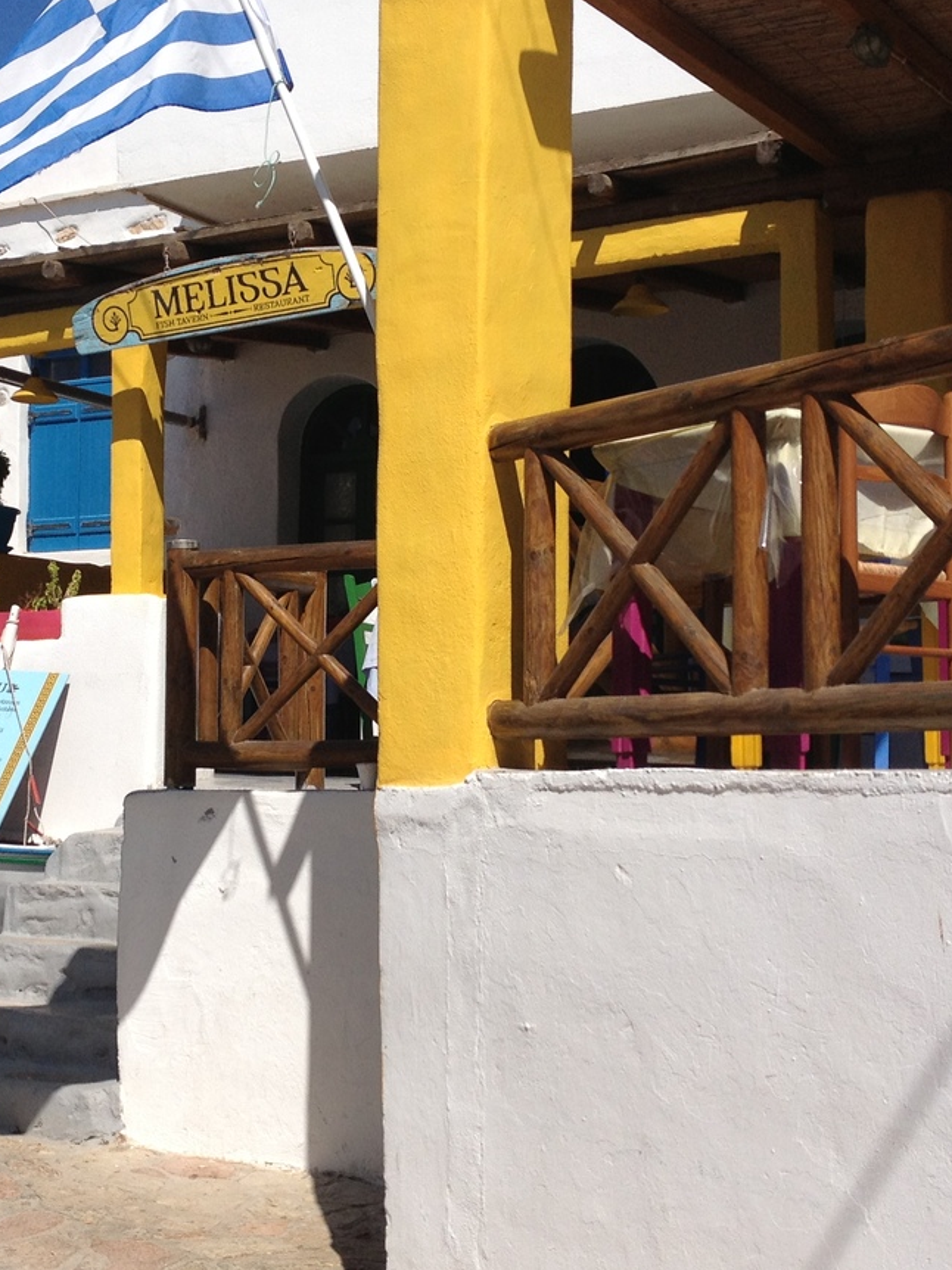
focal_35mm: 65
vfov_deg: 29.8
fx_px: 2385
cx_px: 358
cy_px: 642
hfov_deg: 22.5
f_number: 2.4
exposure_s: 1/3067
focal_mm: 4.28
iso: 50
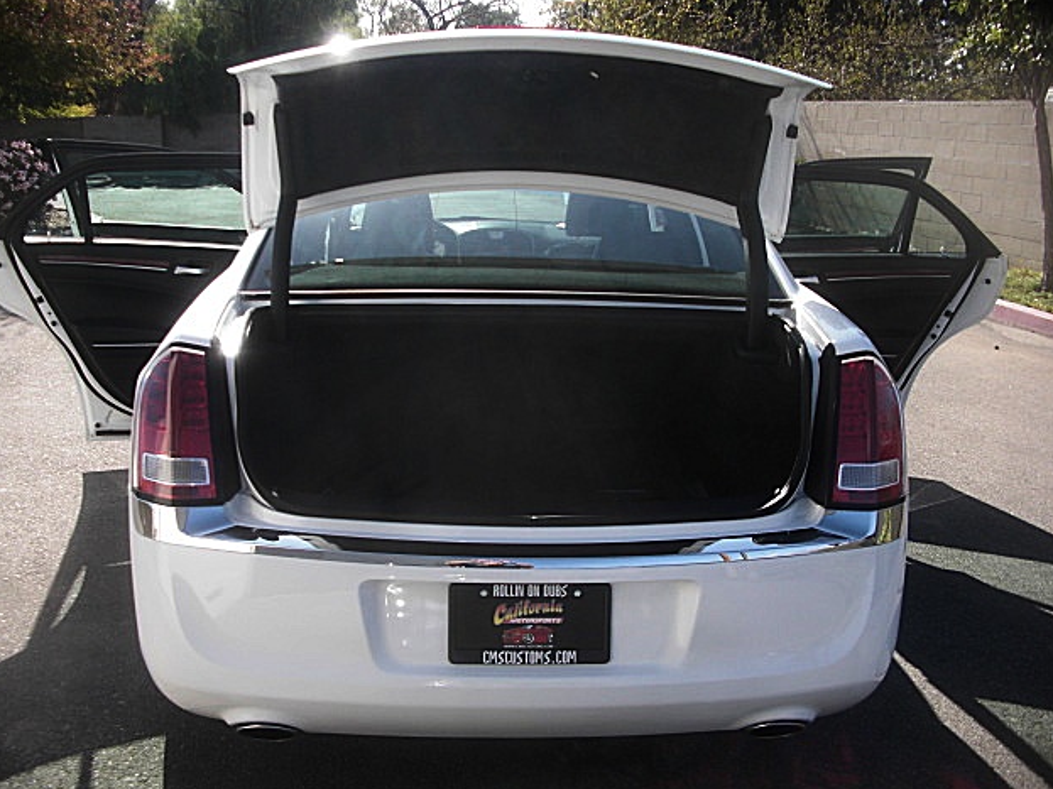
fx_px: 1125
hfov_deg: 50.1
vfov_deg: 38.7
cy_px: 394
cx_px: 521
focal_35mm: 37
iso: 50
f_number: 2.8
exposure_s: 1/500
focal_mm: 6.3
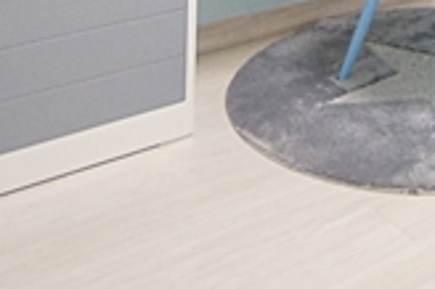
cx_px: 509
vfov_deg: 14.1
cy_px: -361
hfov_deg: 25.2
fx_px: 881
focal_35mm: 73
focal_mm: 10
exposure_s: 1/40
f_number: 5
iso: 800
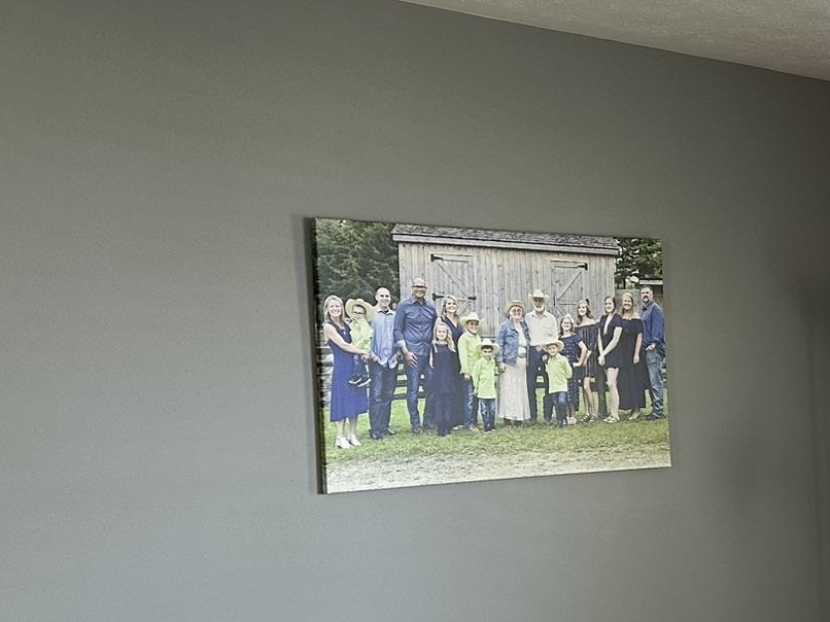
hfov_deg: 28.5
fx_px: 1462
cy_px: 429
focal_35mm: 61
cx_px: 936
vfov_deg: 23.9
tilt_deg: -1.1
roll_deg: +0.3
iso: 200
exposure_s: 1/60
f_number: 1.78
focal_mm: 6.86
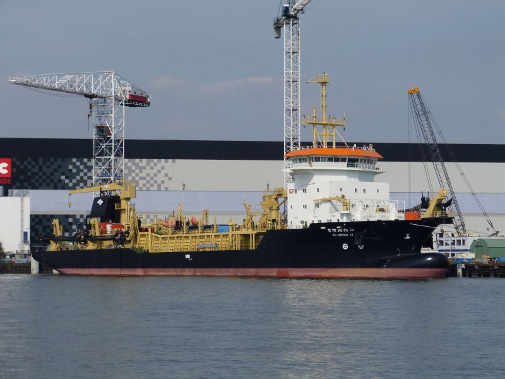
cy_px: 190
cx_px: 252
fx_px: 2028
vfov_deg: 10.7
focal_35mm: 139
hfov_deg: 14.2
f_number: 4
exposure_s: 1/1600
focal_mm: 25
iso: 100
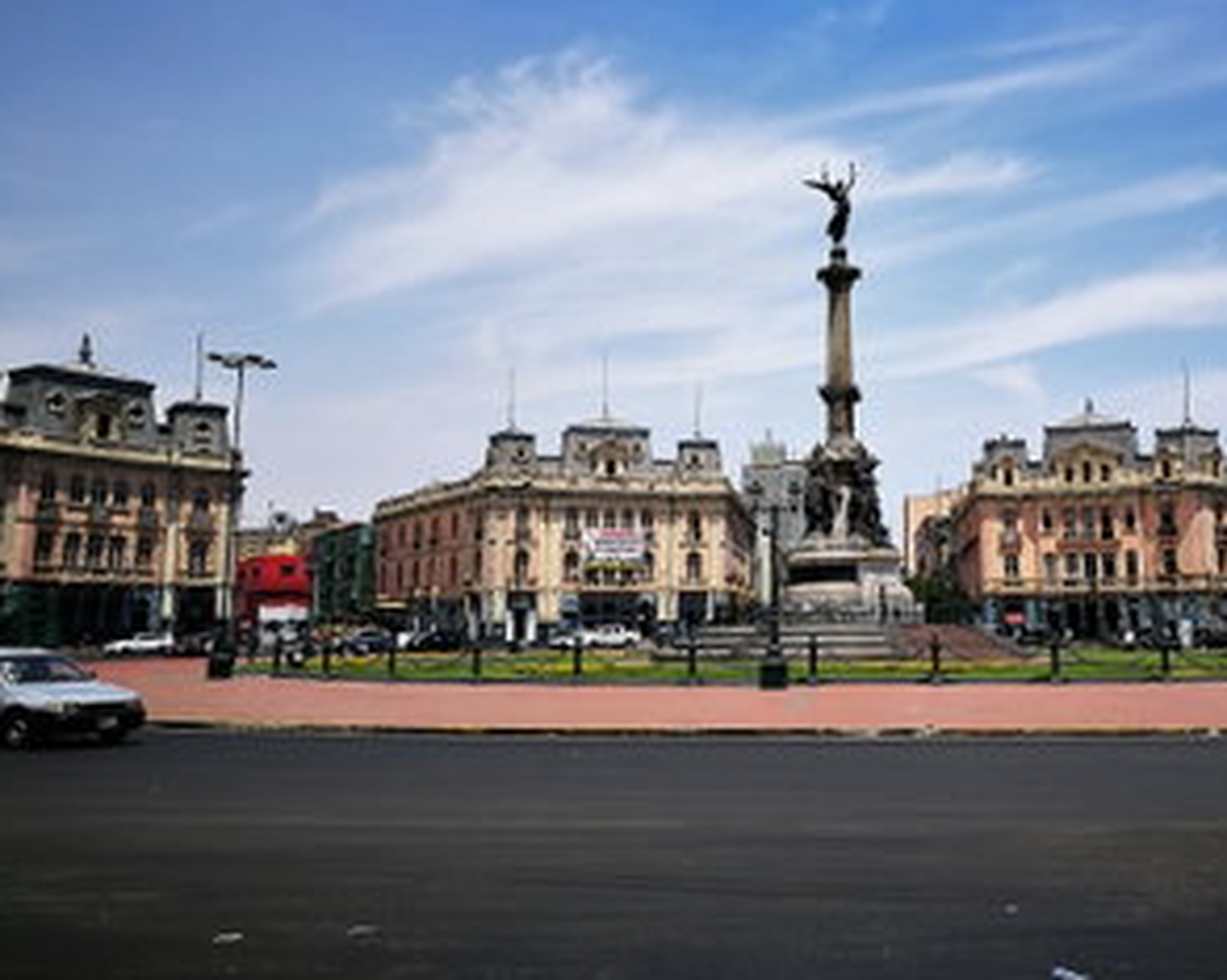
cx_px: 817
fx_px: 1306
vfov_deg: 41.1
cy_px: 448
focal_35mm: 36
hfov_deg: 49.4
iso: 50
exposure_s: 1/1125
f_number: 2.2
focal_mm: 4.5
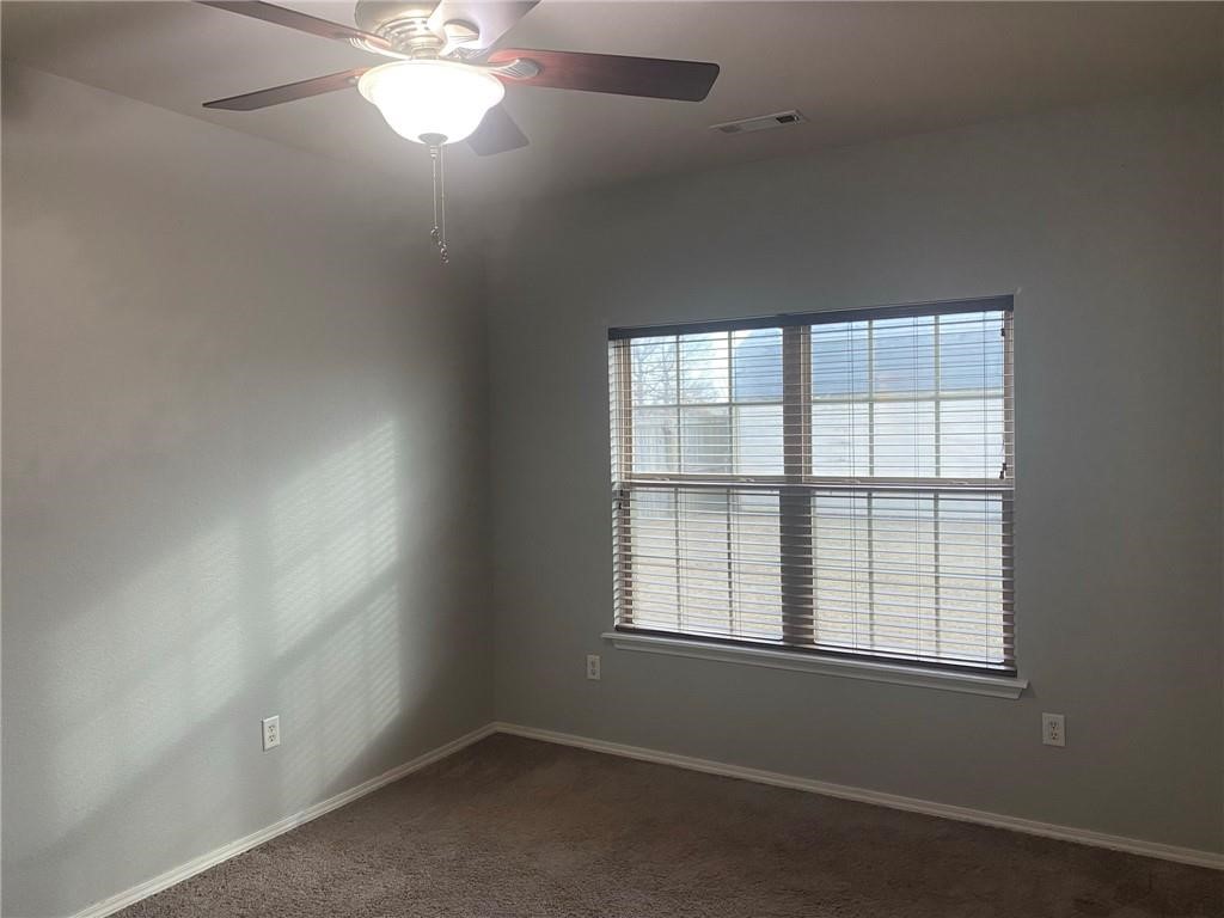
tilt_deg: -1.0
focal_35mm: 26
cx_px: 612
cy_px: 459
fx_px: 919
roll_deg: +1.7
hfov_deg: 67.3
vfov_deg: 53.1
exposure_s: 1/60
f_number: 1.8
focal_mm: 4.25
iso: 80
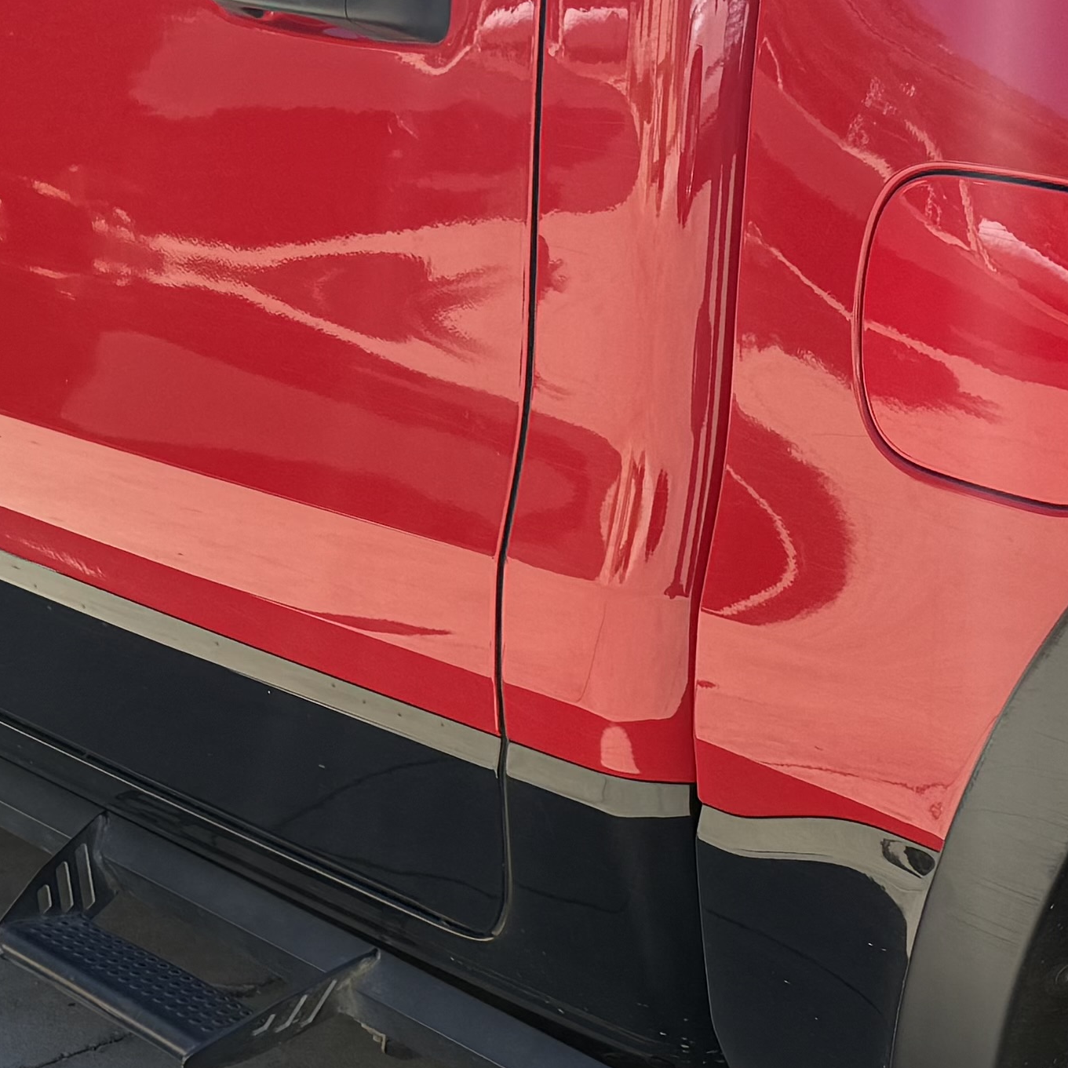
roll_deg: +2.2
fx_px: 3107
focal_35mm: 89
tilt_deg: -11.6
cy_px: 600
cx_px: 287
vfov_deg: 19.5
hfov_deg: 19.4
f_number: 1.78
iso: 80
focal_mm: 6.76
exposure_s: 1/1653
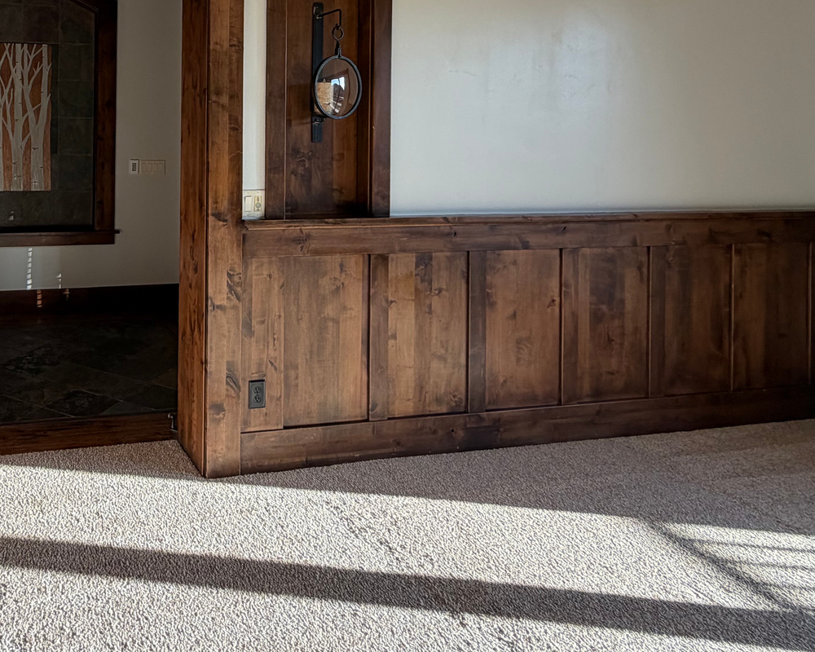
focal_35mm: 28
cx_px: 111
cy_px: 125
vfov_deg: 48.4
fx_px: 675
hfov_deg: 55.5
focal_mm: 2.22
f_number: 2.2
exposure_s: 1/121
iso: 80
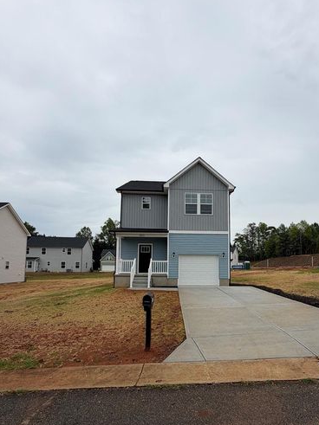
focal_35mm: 19
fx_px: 234
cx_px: 187
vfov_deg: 83.8
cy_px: 252
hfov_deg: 68.1
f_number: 2.2
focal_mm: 2.22
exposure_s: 1/1285
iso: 20
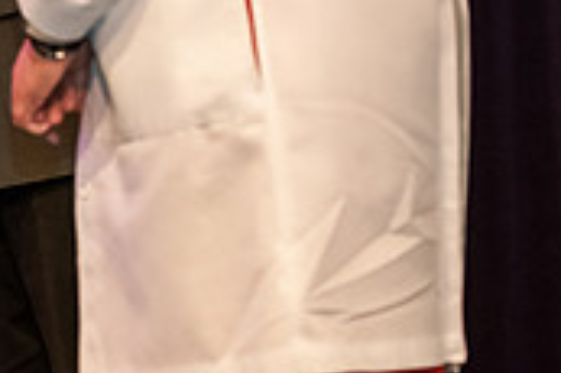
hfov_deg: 7.0
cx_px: -344
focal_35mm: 289
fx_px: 4499
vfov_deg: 4.7
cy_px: -157
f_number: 3.5
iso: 3200
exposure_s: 1/200
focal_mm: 86
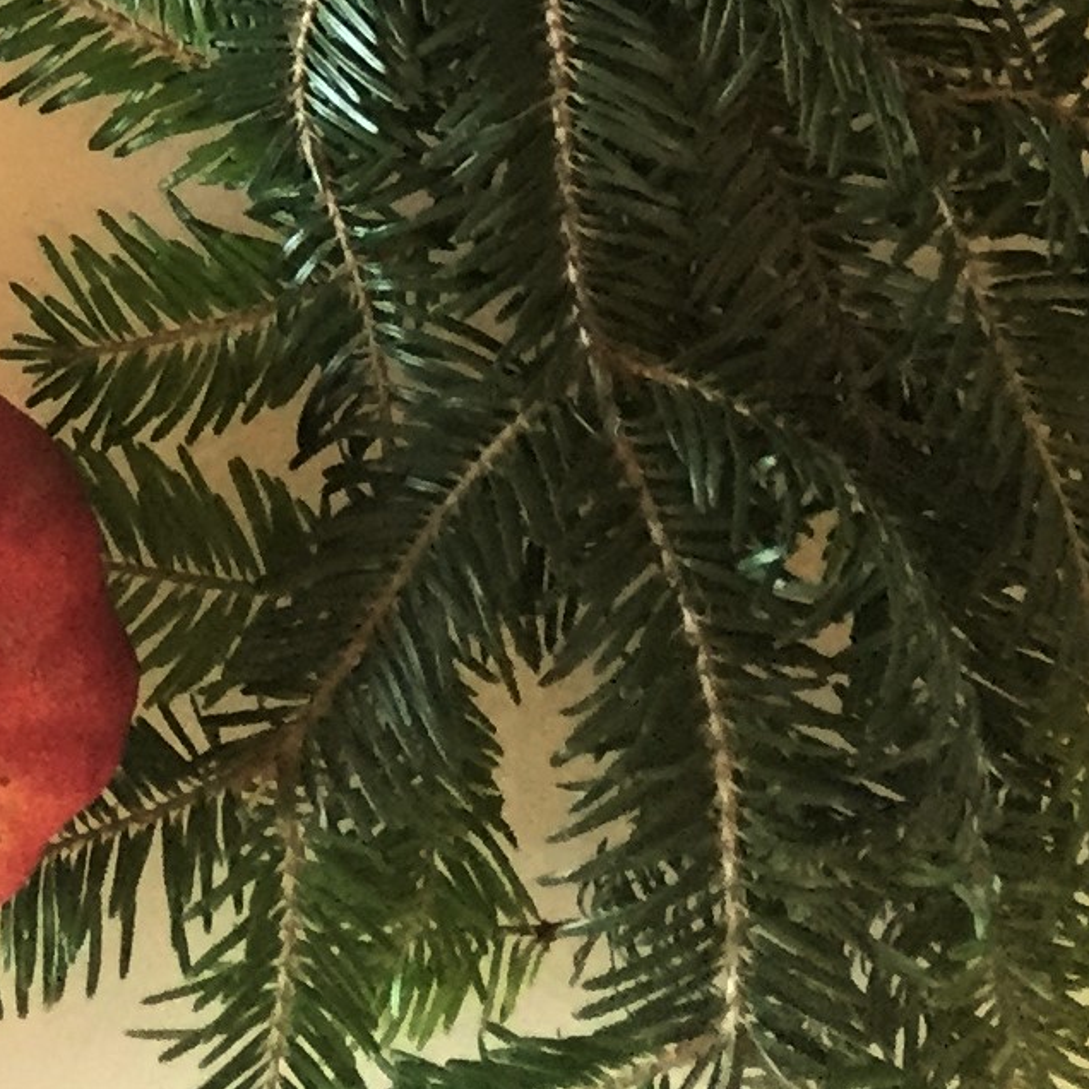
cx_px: -669
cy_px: -788
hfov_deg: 13.6
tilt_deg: -83.0
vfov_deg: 13.4
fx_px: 4235
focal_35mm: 119
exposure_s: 1/33
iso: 200
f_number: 2.2
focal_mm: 4.15
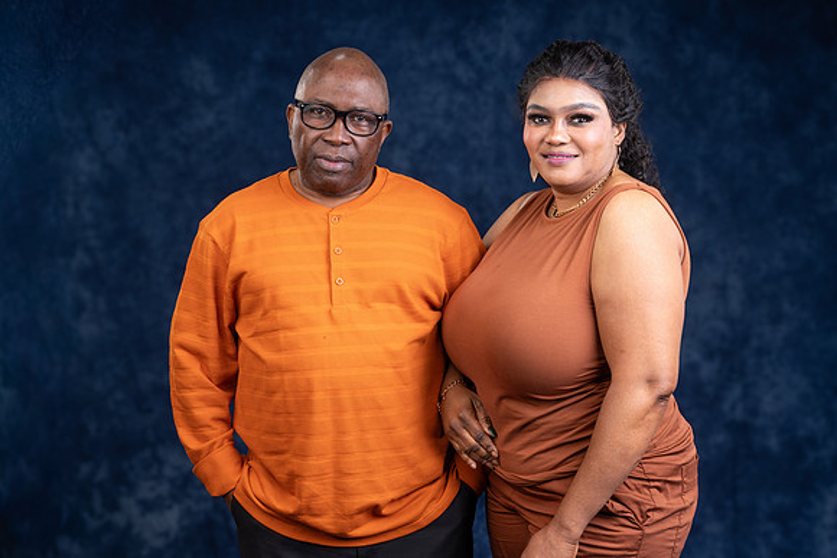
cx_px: 418
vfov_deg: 21.9
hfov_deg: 32.4
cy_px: 279
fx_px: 1442
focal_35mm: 62
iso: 125
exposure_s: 1/200
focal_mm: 62
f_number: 10
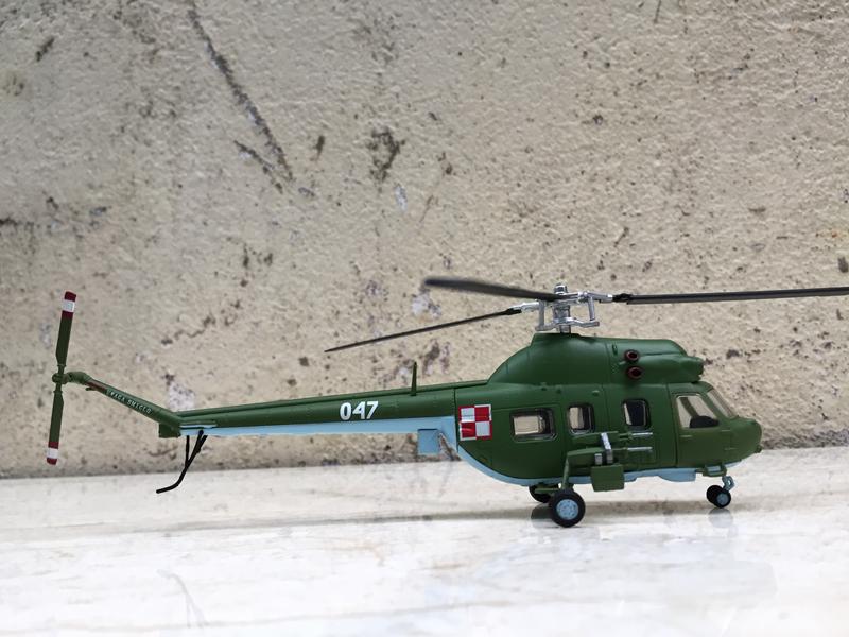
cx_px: 424
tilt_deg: +7.2
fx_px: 711
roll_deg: +1.4
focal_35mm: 29
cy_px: 318
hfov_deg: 61.7
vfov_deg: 48.2
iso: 32
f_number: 2.2
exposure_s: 1/33
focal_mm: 4.15
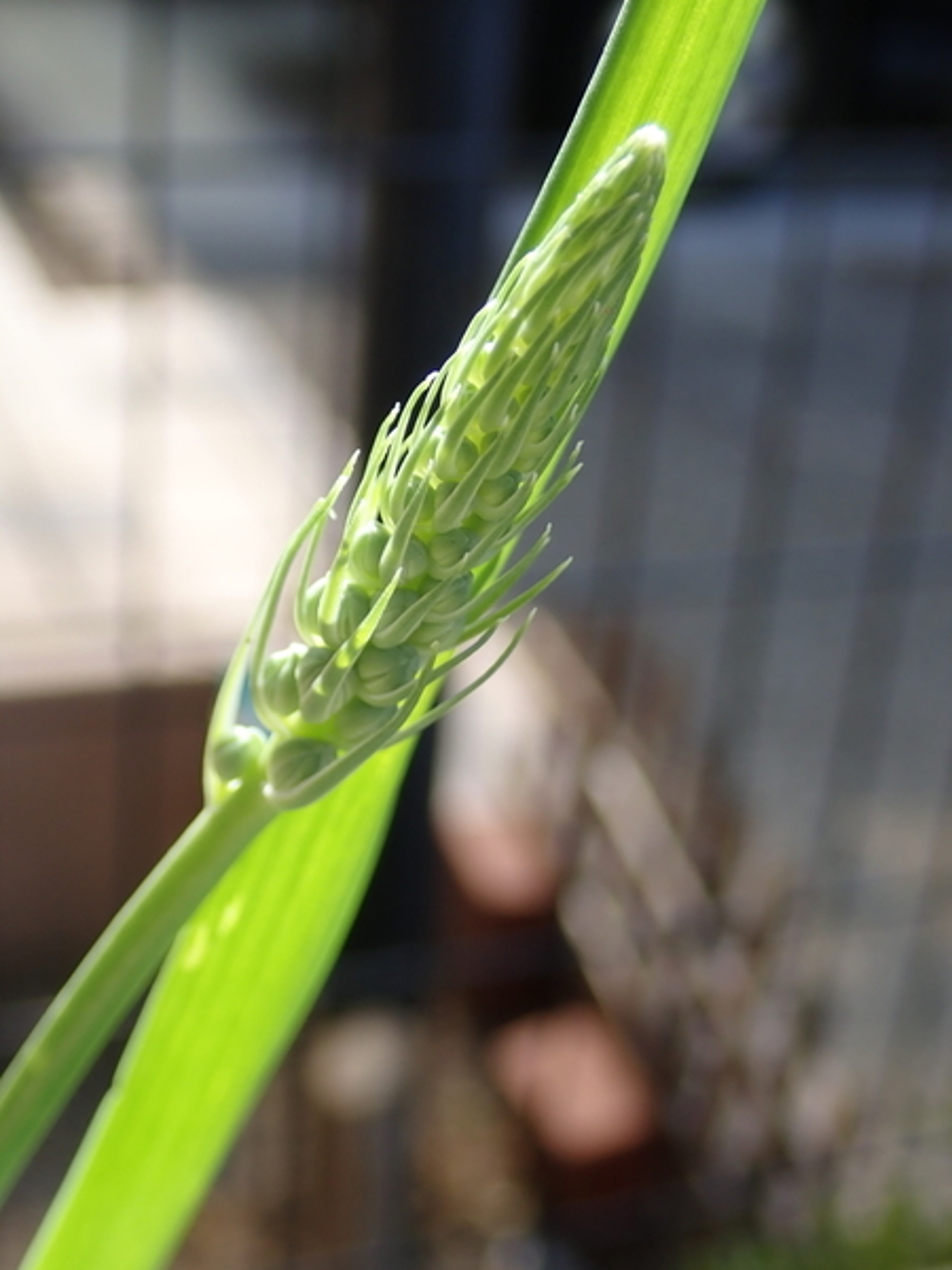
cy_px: 635
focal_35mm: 57
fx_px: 2090
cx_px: 476
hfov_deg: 25.7
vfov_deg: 33.8
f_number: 3.5
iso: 100
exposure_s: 1/200
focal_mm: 10.29
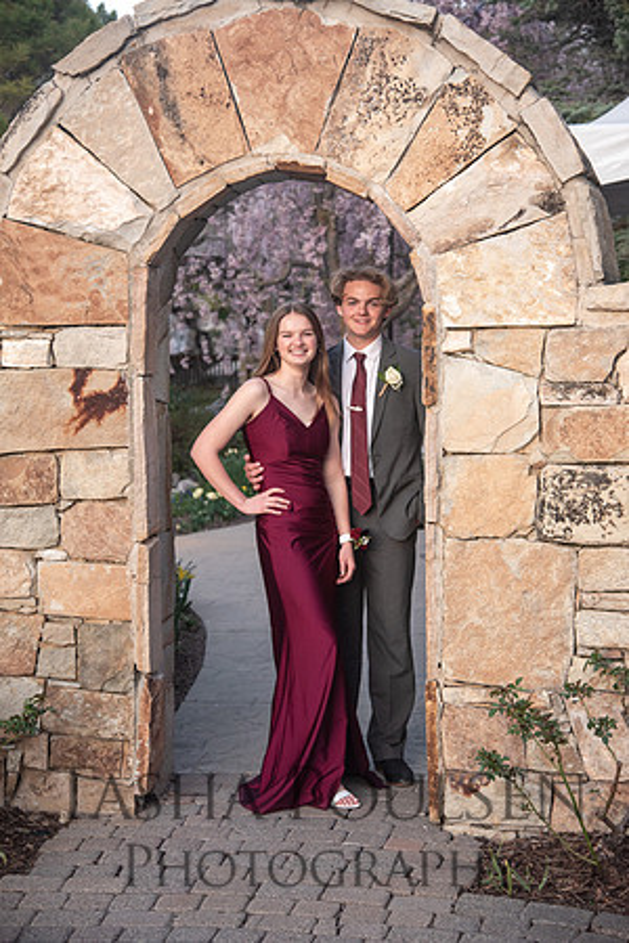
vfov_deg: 32.4
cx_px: 314
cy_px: 472
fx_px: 1625
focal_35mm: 62
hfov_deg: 21.9
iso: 500
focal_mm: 62
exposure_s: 1/125
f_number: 4.5
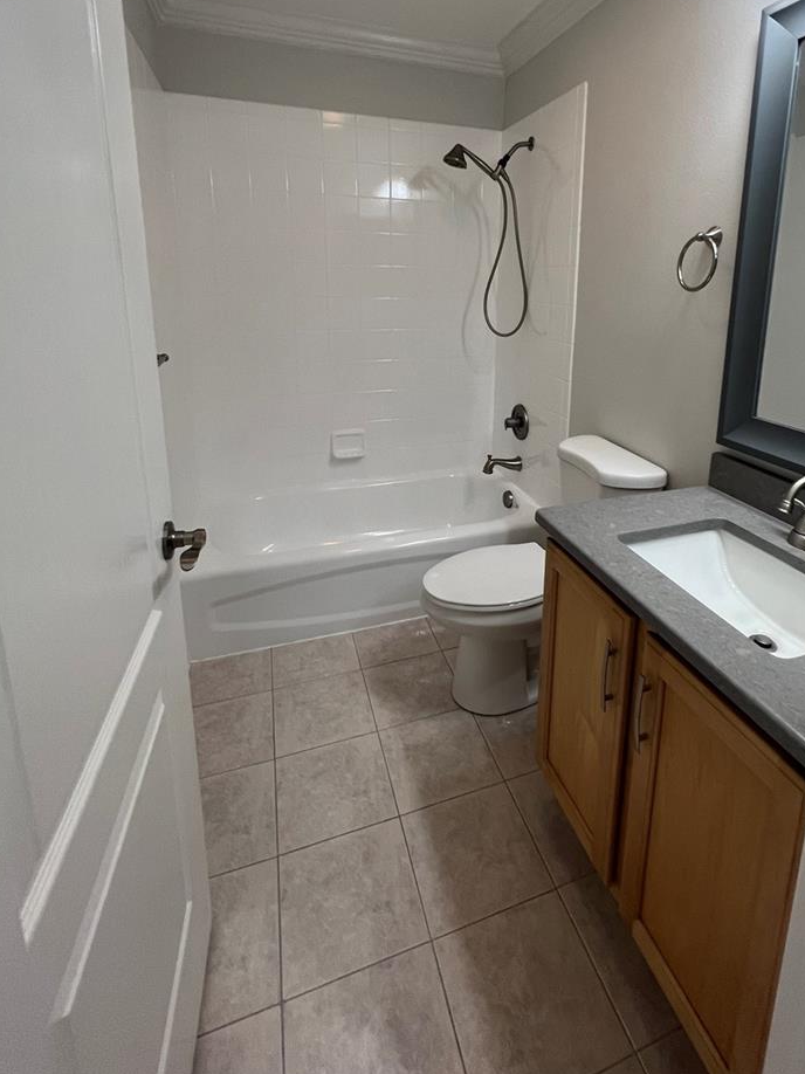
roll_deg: -1.7
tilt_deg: -12.2
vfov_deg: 89.2
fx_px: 527
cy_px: 404
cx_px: 476
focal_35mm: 17
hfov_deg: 74.0
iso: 160
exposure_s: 1/120
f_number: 1.8
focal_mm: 1.57
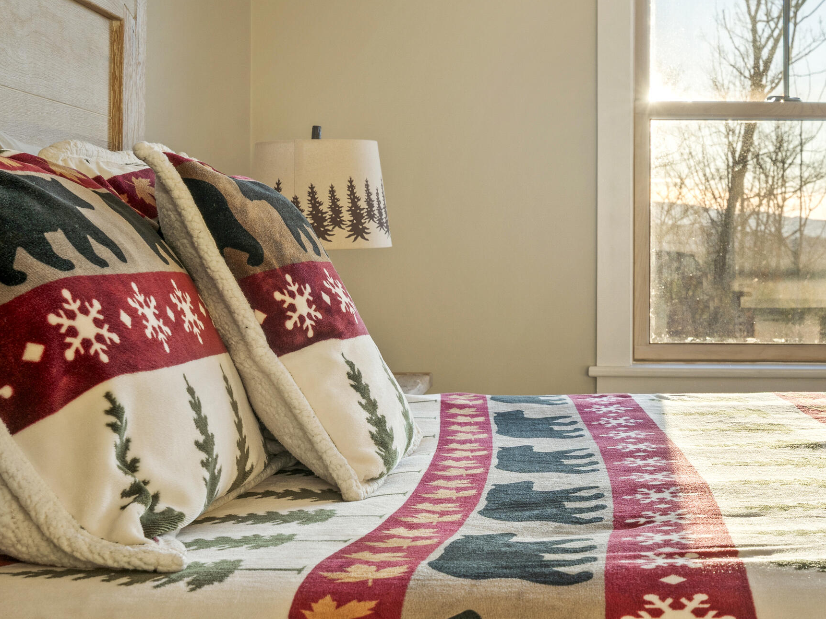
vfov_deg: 25.6
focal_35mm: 57
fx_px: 1360
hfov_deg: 33.3
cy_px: 232
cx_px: 585
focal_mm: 34
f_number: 10
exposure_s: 1/2.5
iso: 100
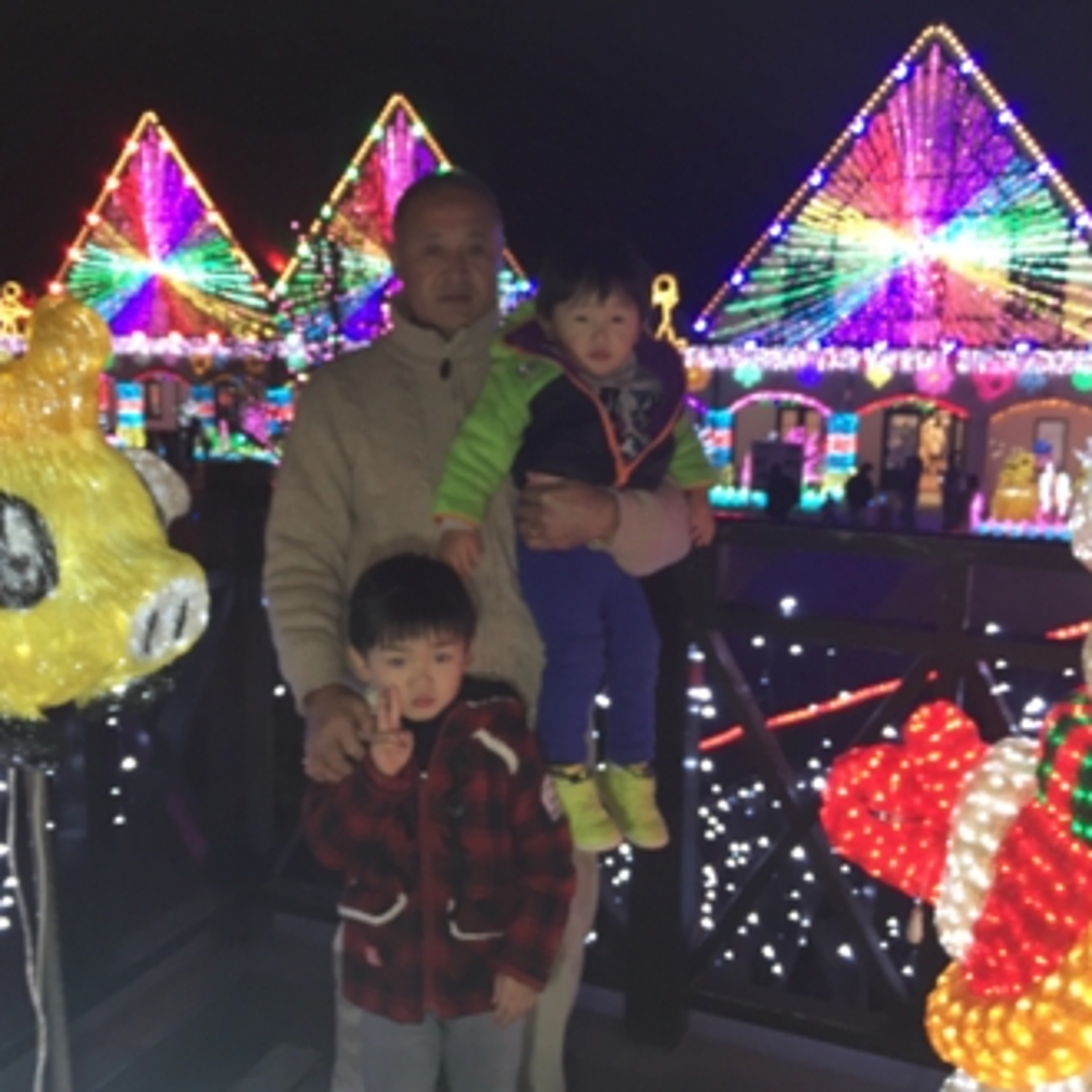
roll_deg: -0.3
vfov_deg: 47.2
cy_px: 543
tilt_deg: -8.7
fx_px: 1249
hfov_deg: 47.1
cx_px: 473
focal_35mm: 35
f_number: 2.2
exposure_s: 1/33
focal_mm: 4.15
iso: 125
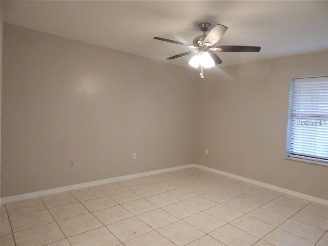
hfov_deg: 76.4
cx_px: 164
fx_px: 208
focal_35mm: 22
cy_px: 123
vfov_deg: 61.1
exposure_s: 1/60
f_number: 3
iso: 400
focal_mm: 4
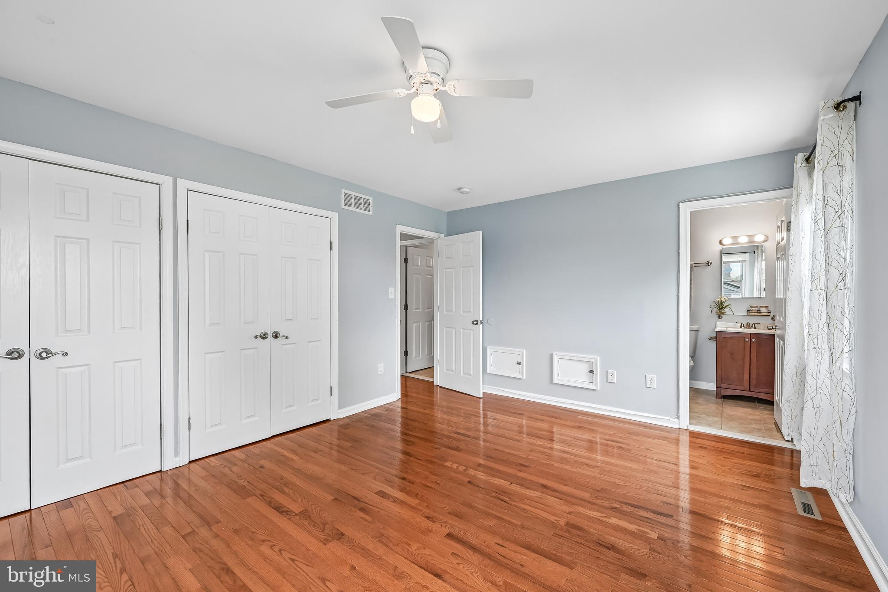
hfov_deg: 104.3
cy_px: 296
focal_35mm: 14
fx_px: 345
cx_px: 444
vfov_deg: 81.2
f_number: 8
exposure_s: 1/15
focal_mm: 14
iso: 220
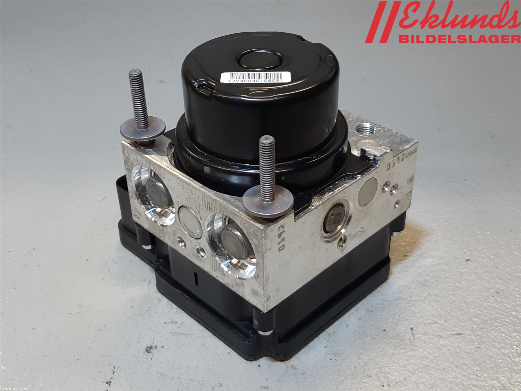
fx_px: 391
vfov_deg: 53.1
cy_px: 196
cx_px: 260
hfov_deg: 67.3
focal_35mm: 26
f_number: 1.7
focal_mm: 3.93
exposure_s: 1/50
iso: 50
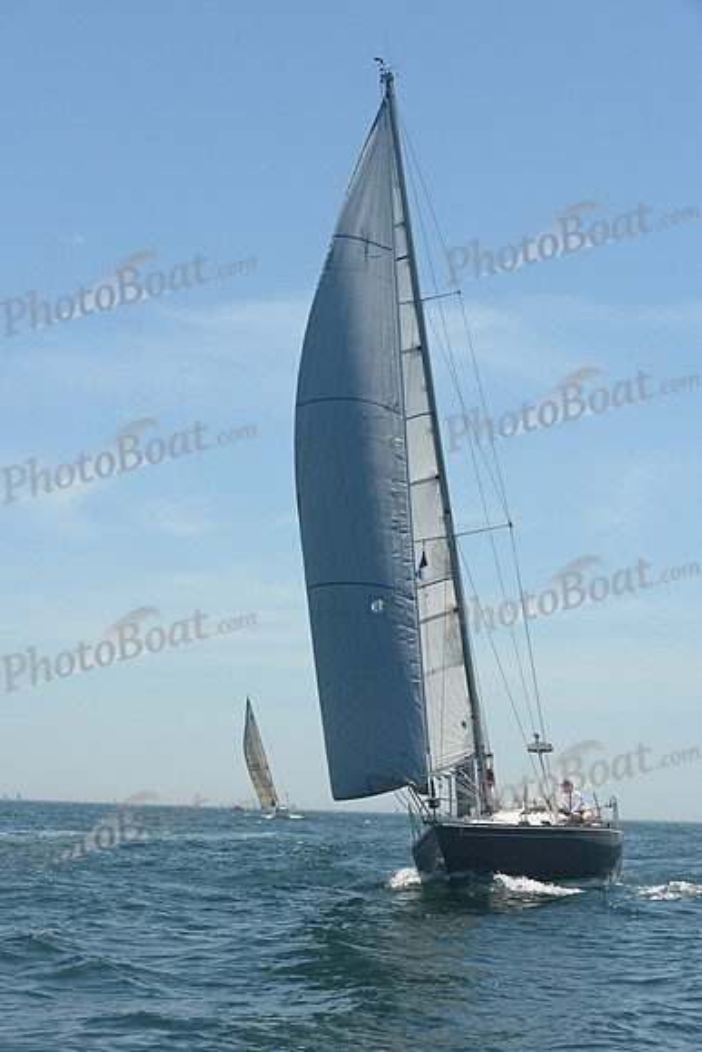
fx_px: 2046
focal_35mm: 70
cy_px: 526
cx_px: 351
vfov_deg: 28.8
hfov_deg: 19.5
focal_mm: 70
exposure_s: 1/1000
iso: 320
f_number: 9
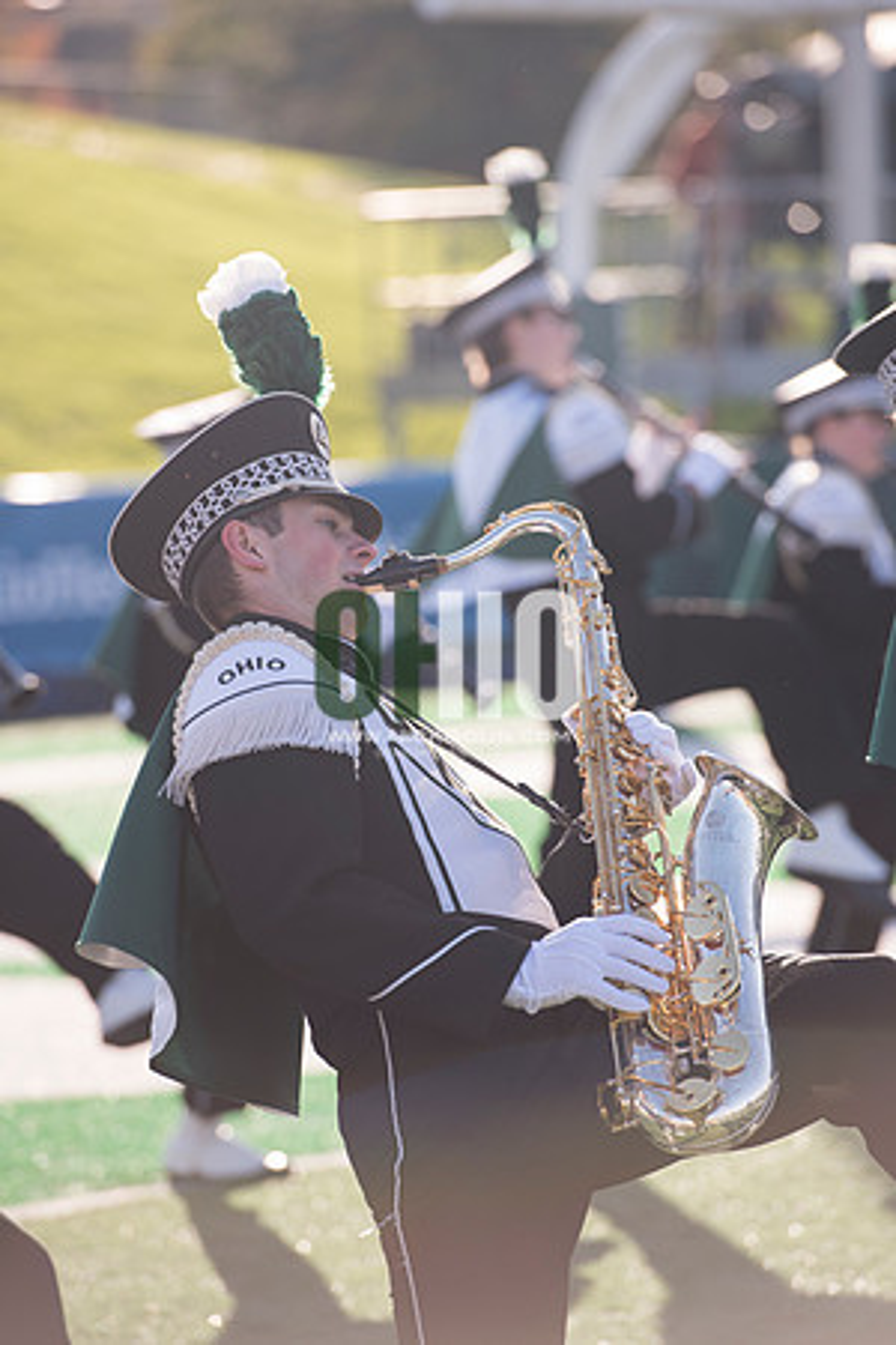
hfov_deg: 6.9
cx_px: 448
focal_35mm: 200
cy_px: 672
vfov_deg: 10.3
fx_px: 7466
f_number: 5
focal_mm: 200
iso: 320
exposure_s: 1/800
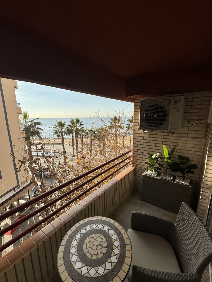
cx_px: 105
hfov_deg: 81.7
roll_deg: +0.2
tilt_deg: -12.2
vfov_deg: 98.2
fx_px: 123
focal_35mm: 15
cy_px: 142
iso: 50
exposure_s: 1/1832
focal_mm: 2.22
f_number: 2.2
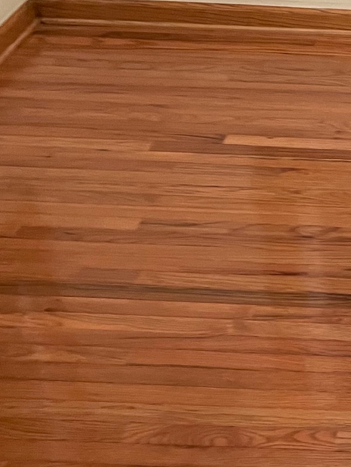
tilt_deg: -37.4
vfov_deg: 23.3
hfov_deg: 16.8
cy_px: 405
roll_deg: -2.1
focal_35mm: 82
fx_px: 1108
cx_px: 472
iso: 640
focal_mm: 4.2
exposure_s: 1/30
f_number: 1.6
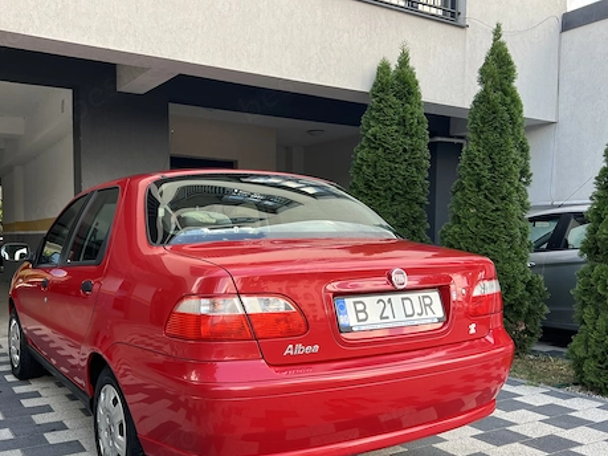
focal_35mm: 34
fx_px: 597
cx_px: 254
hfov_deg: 53.7
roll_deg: -0.6
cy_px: 277
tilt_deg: -4.1
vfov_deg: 41.6
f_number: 1.5
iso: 40
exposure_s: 1/272
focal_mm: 5.7
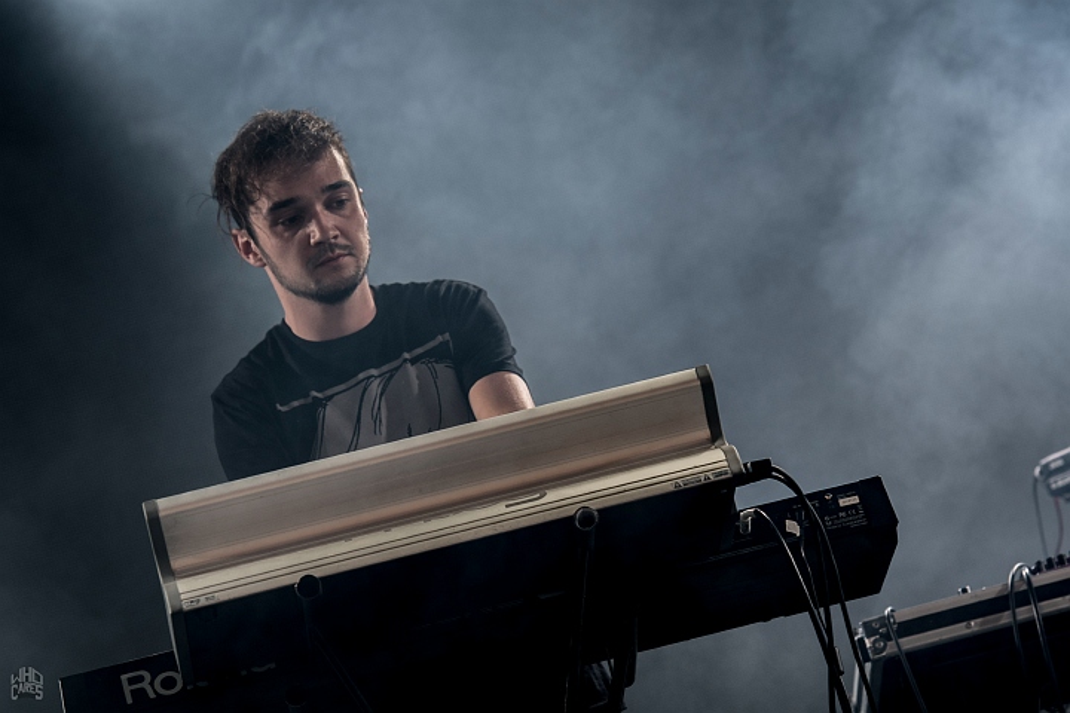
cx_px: 535
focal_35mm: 210
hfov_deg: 9.8
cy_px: 356
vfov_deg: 6.5
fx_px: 6241
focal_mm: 140
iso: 200
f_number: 4.5
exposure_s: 1/100
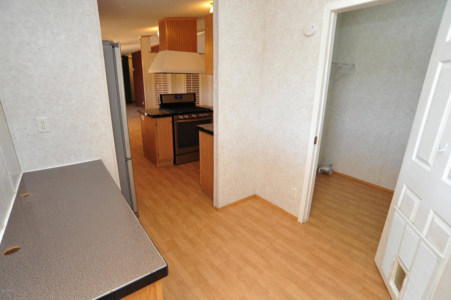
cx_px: 226
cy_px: 150
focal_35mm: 18
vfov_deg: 67.3
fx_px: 225
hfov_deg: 90.0
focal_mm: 18
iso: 800
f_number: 7.1
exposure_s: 1/30
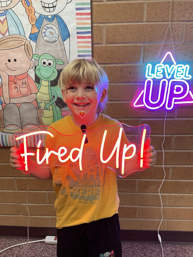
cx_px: 96
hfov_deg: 48.2
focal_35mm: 29
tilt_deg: -18.0
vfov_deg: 61.7
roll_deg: +0.3
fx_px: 216
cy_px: 128
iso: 100
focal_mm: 3
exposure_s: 1/60
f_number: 1.8
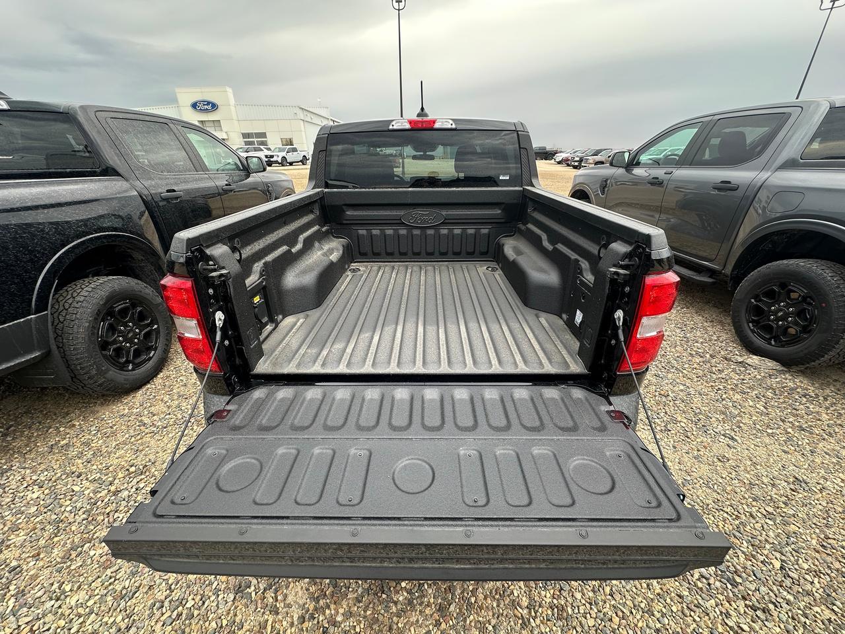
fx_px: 342
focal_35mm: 14
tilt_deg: -25.5
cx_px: 422
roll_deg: +1.5
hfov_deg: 102.1
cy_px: 317
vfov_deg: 85.7
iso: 40
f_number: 2.2
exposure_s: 1/173
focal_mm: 2.22
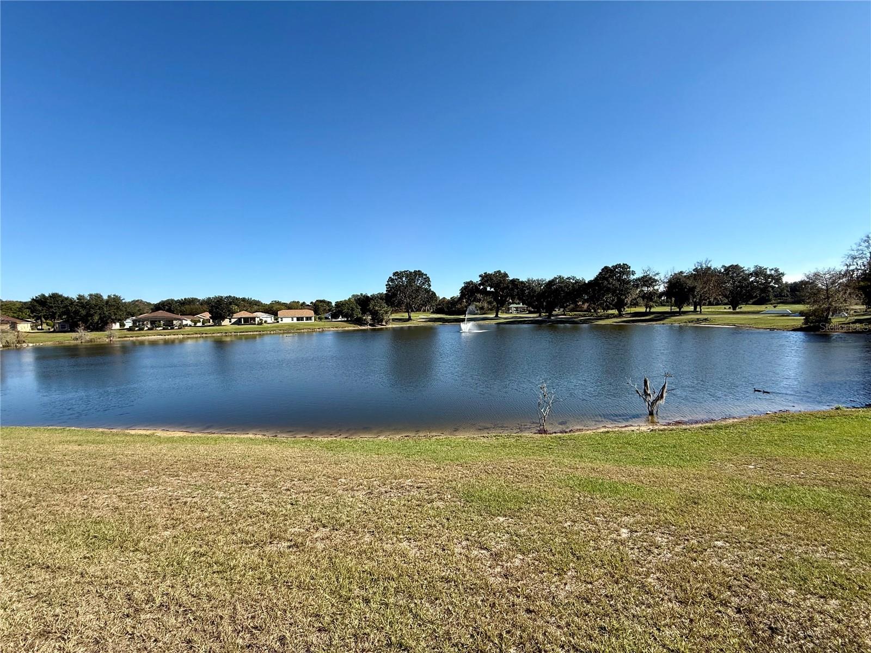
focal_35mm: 14
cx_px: 436
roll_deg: +1.7
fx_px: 352
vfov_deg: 85.7
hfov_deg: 102.1
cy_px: 326
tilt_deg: -1.8
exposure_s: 1/1745
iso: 50
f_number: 2.2
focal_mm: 2.22
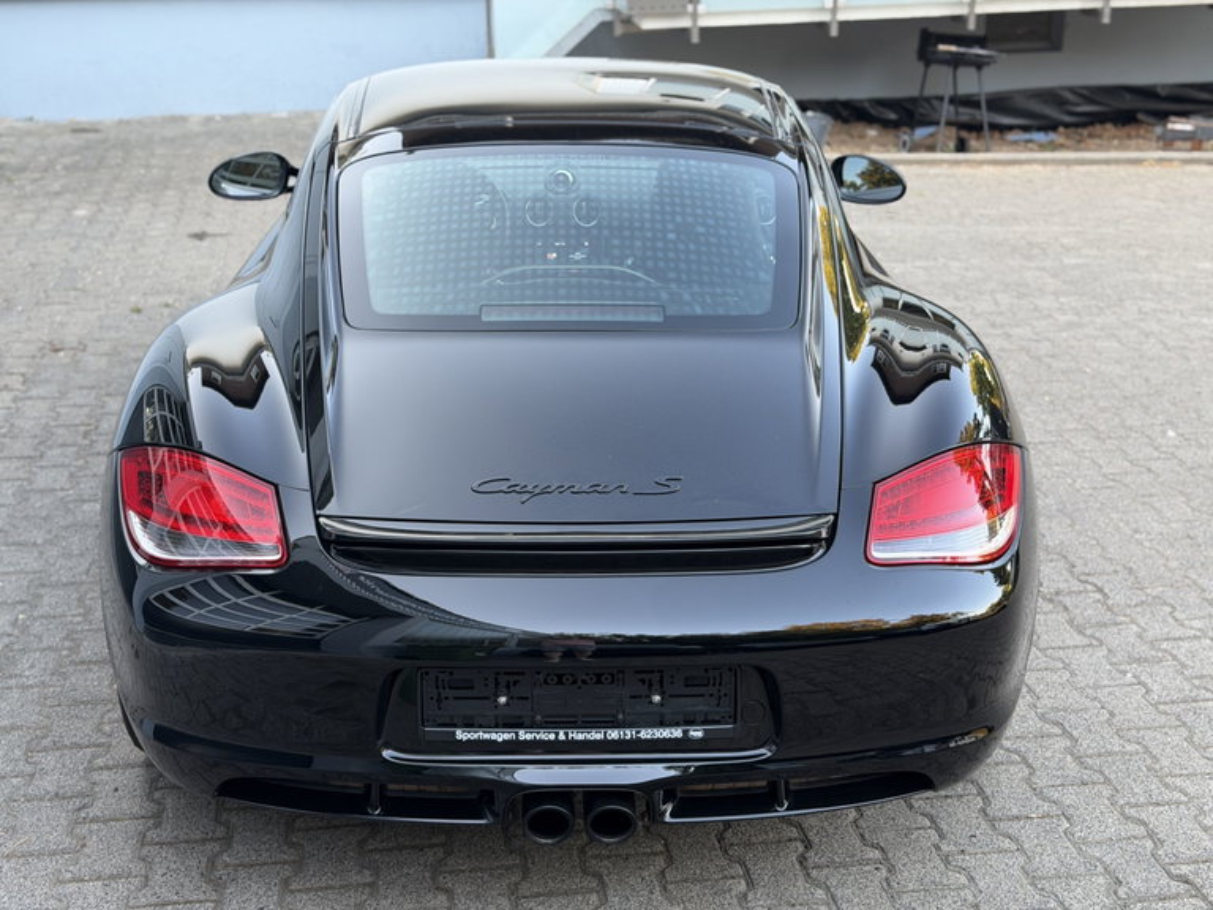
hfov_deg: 39.7
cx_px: 606
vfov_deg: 30.3
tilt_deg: -19.7
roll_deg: +1.9
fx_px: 1682
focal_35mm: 48
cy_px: 455
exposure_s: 1/87
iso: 100
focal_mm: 6.76
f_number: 1.78
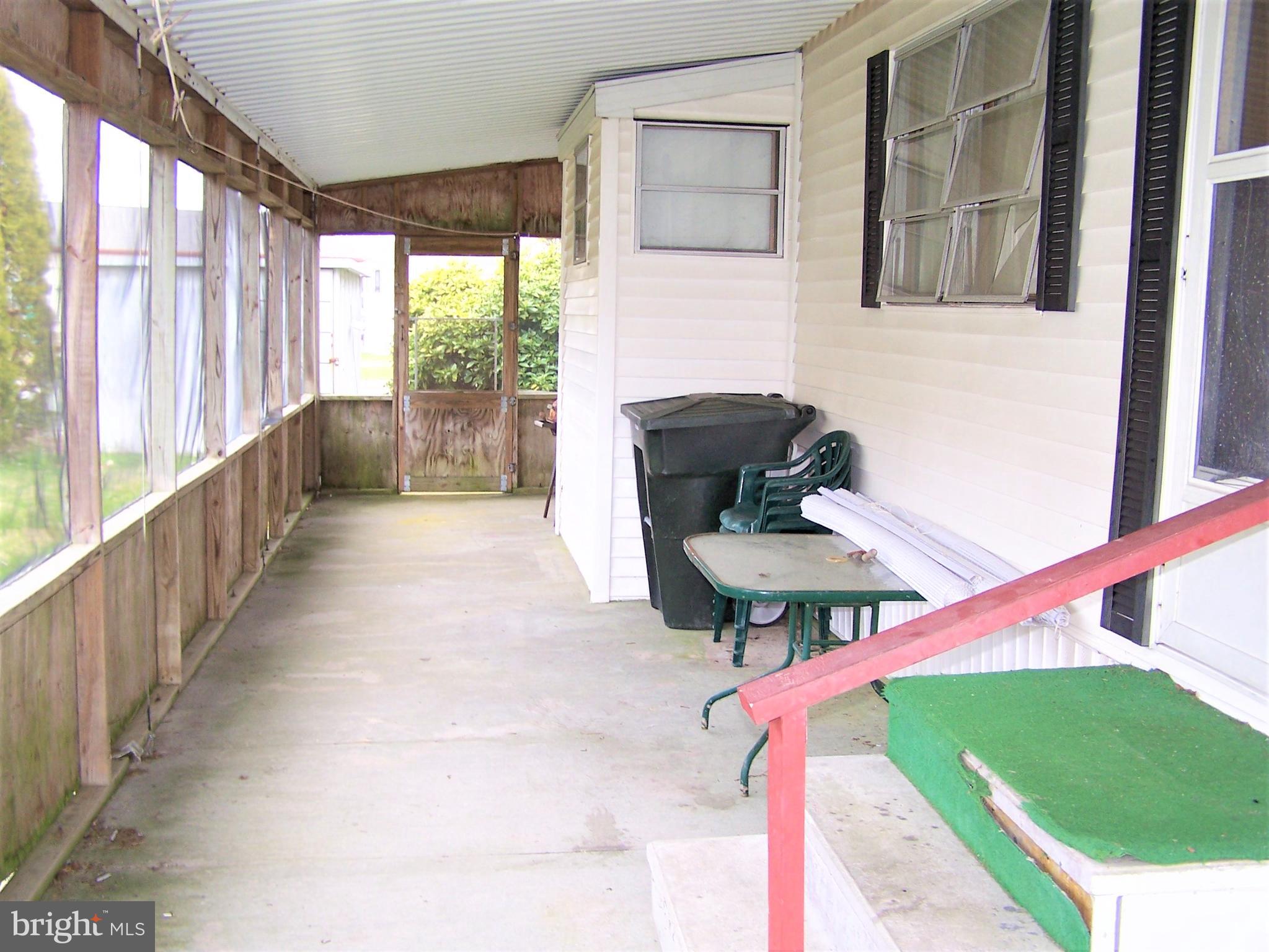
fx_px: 1393
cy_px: 476
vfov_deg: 37.7
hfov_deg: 49.0
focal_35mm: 38
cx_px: 634
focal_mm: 6.3
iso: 80
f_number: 2.8
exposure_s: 1/60
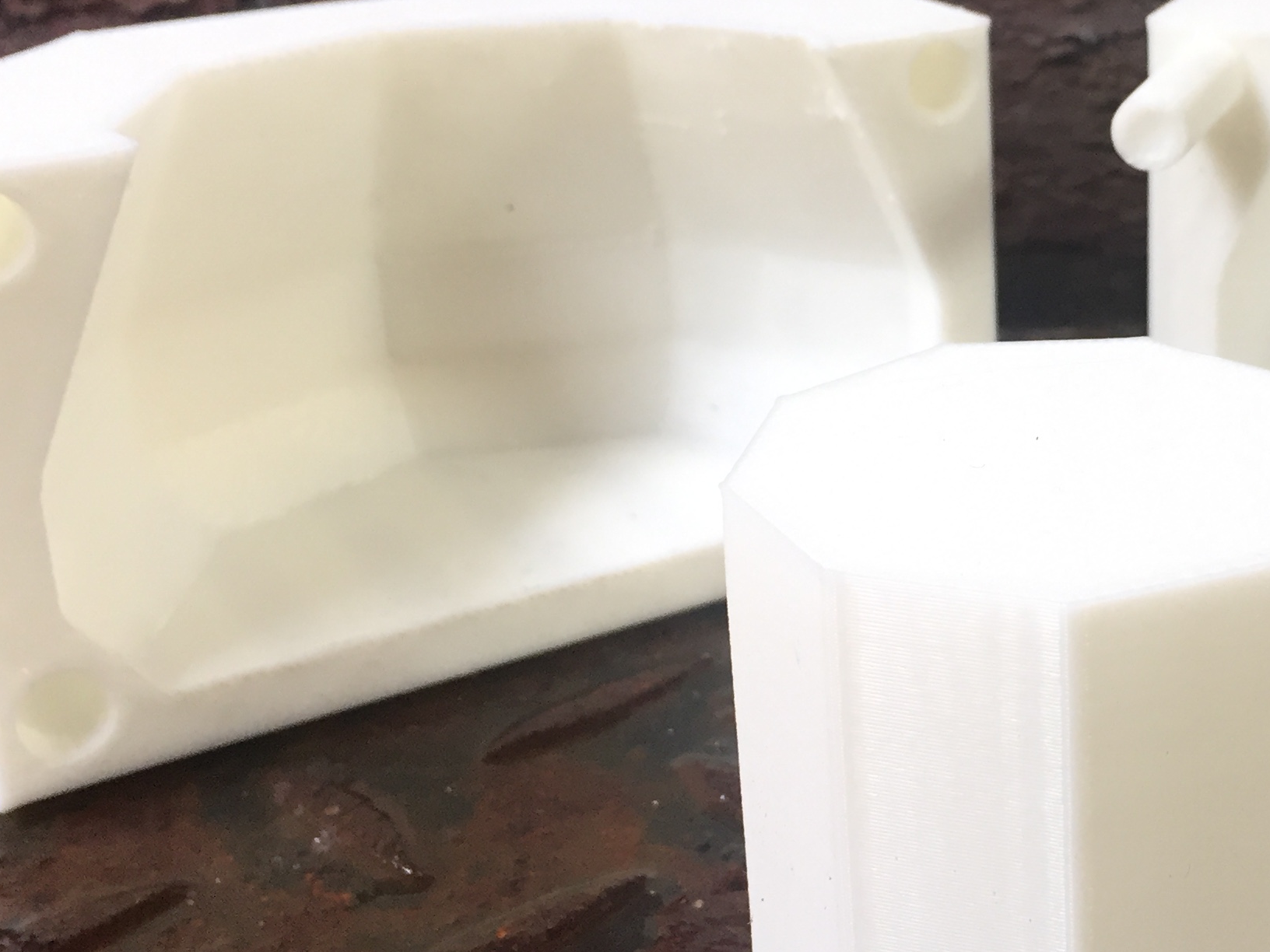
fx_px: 2128
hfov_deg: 32.2
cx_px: 1049
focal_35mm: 58
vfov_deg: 25.1
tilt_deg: -21.1
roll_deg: -1.3
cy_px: 302
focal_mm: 4.15
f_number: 2.2
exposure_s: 1/33
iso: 32
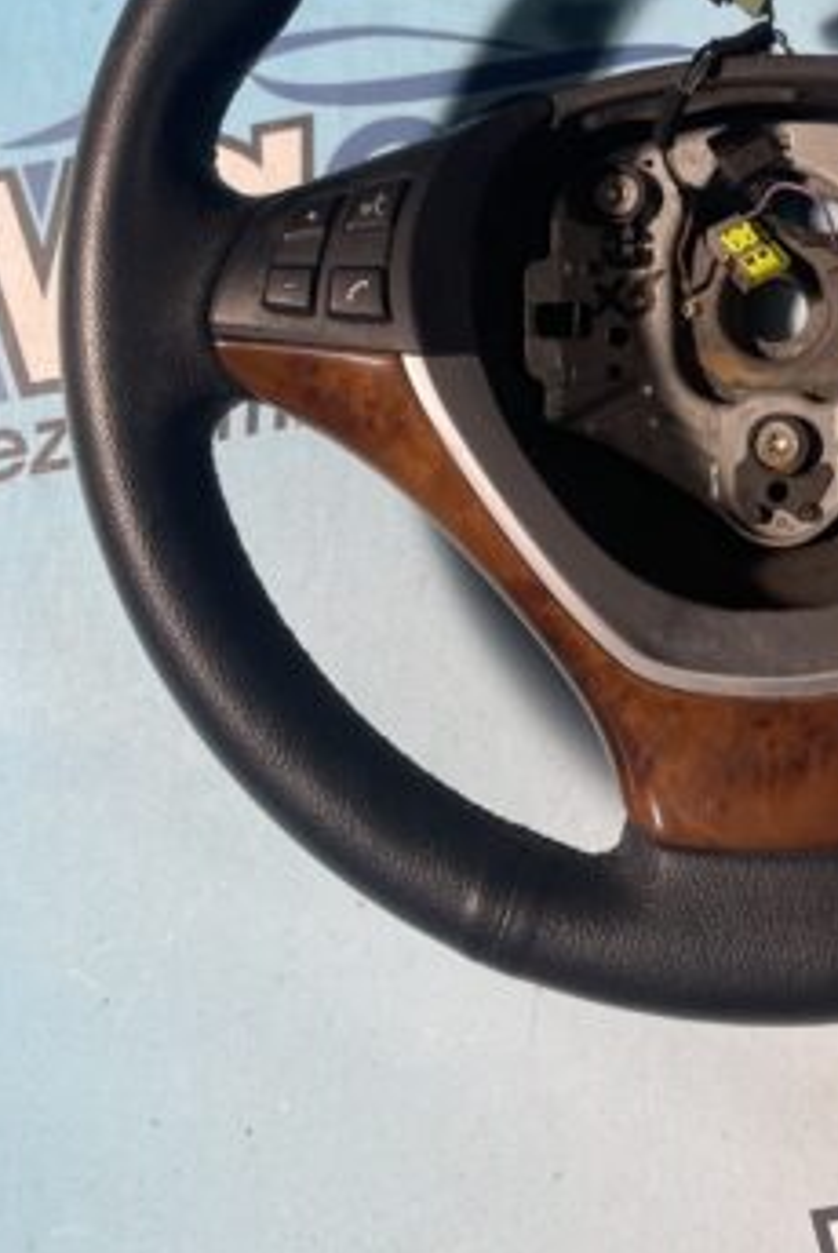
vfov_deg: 41.5
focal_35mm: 45
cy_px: 235
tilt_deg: -83.4
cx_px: 747
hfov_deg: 28.8
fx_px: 1568
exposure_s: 1/217
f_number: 1.6
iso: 40
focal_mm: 5.1
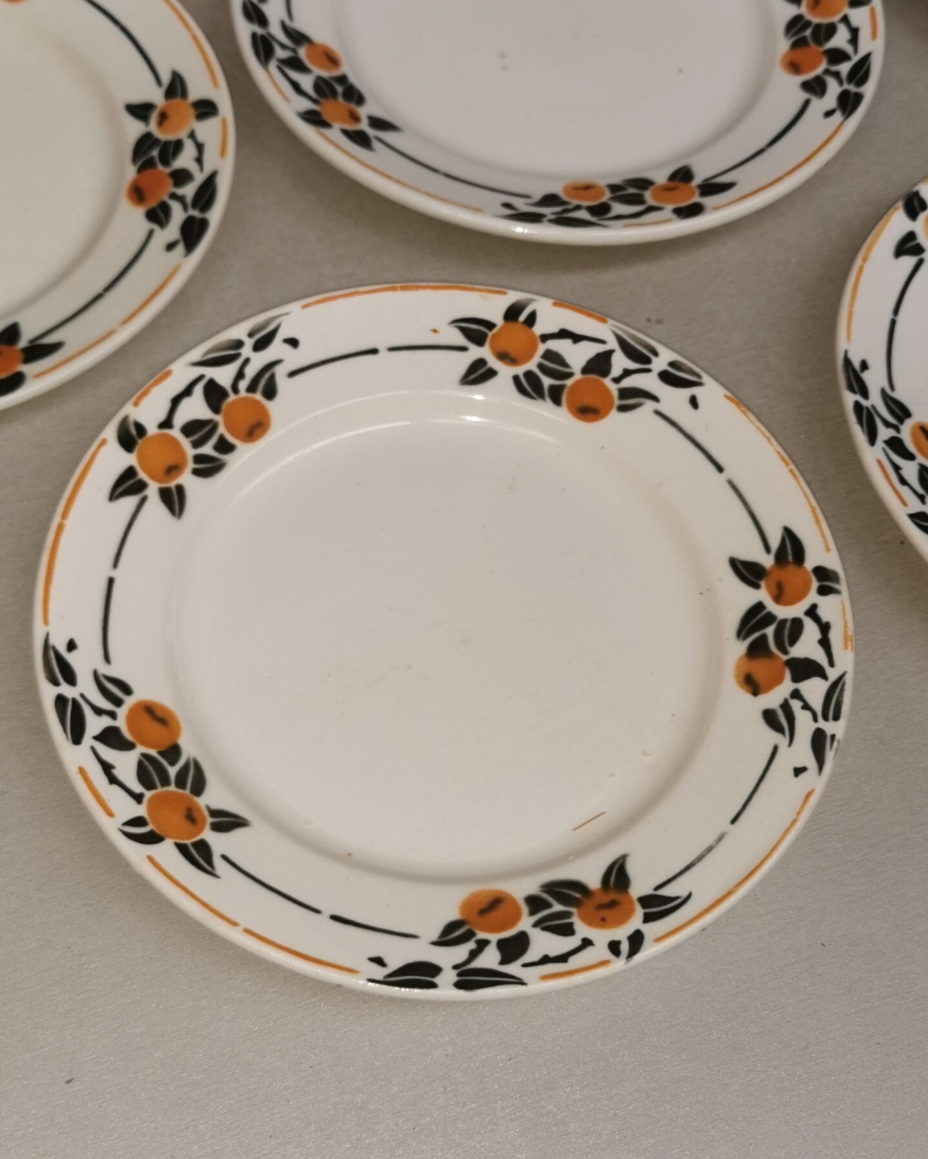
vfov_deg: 36.0
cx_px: 458
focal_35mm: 52
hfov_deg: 29.1
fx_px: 1785
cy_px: 516
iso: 64
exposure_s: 1/100
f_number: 1.8
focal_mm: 5.58
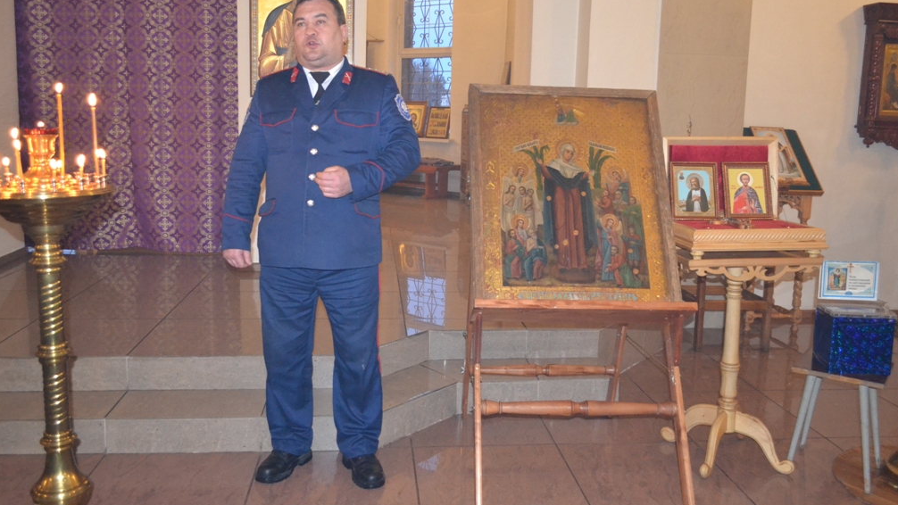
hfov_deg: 61.0
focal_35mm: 32
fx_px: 762
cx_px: 454
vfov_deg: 36.6
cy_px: 209
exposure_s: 1/60
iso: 3200
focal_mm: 20
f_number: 3.8
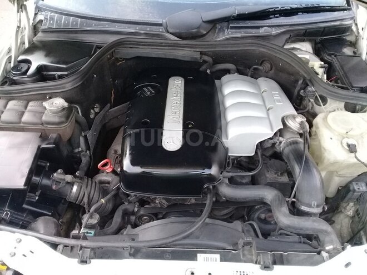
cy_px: 138
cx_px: 184
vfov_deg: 45.4
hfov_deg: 58.4
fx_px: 329
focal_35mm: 31
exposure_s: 1/40
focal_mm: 3.3
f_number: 2.2
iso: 160
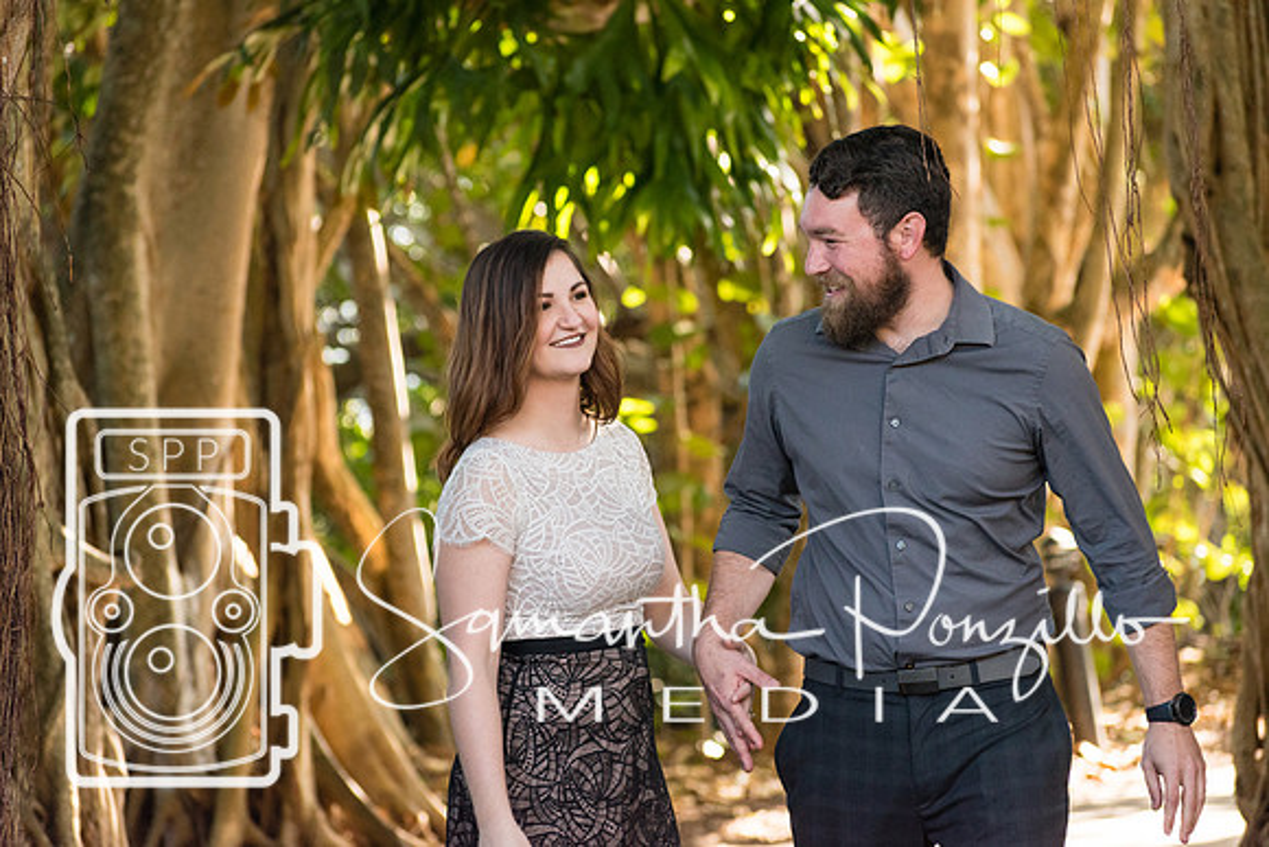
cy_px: 424
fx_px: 8898
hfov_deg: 8.2
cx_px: 628
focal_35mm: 252
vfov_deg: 5.4
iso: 800
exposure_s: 1/500
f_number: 5
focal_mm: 165
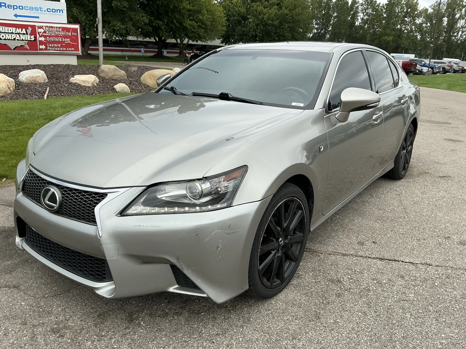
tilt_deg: -15.5
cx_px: 233
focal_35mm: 28
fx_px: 377
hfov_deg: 63.4
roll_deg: -2.8
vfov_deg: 49.7
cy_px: 174
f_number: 1.8
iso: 25
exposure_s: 1/978
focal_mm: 3
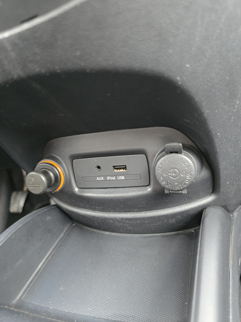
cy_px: 161
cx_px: 120
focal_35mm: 23
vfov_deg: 73.9
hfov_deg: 58.9
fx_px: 214
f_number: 1.7
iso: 1600
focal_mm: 6.3
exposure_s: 1/100
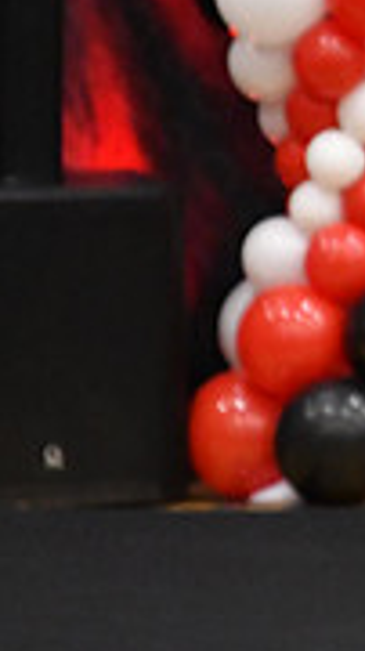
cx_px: 1041
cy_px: 42
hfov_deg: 1.2
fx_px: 17428
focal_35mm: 1011
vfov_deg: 2.1
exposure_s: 1/800
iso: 5000
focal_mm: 200
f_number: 2.8
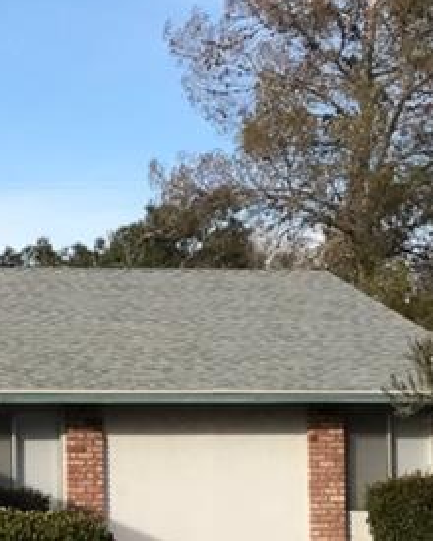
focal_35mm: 149
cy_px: 421
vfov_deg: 12.9
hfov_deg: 10.2
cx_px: -43
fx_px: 2387
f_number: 1.8
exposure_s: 1/2083
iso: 20
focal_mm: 3.99
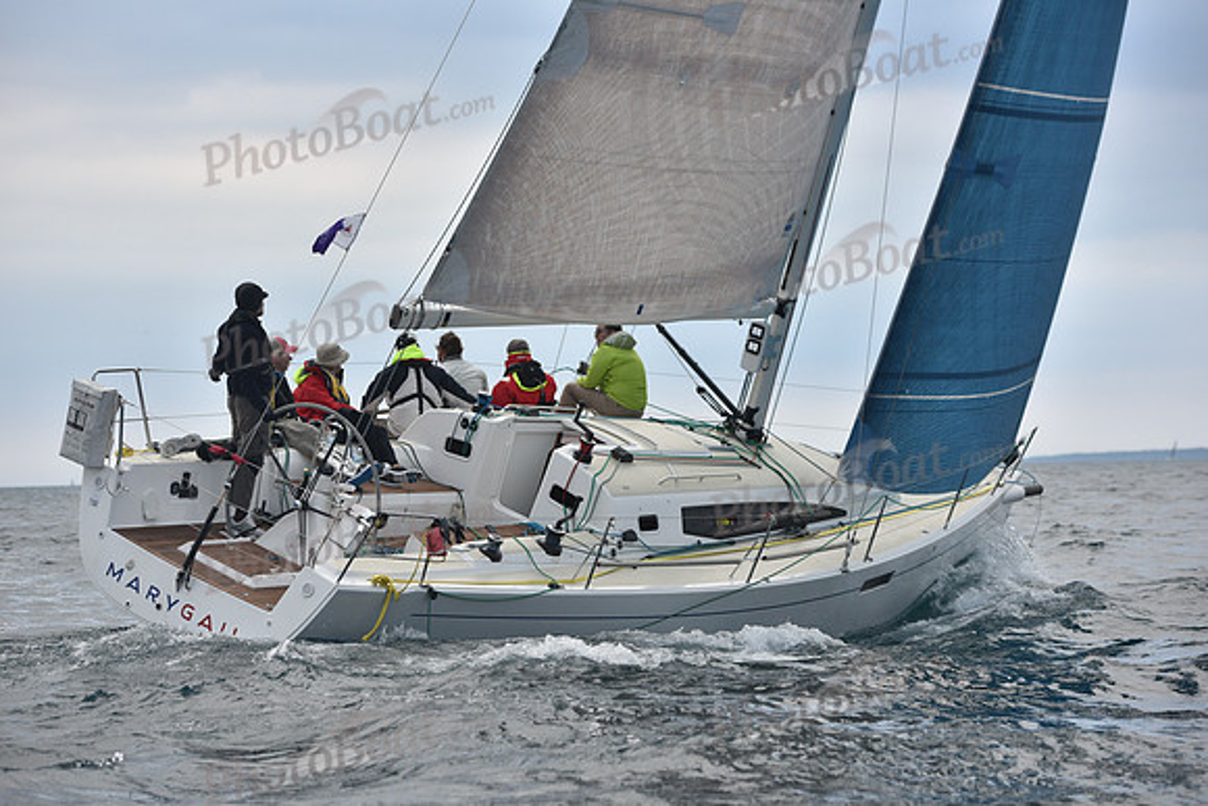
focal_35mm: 105
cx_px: 604
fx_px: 3524
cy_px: 403
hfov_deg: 19.5
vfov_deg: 13.0
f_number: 4.5
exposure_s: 1/640
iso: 500
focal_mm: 105
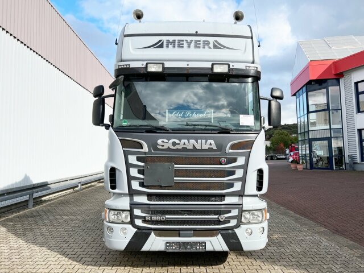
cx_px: 182
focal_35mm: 26
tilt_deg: +4.6
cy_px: 136
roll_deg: +1.2
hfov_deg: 67.3
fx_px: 273
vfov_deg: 53.1
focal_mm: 5.7
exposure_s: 1/3165
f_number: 1.5
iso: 50
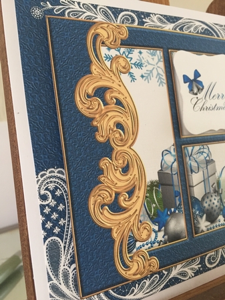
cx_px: 112
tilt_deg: -11.6
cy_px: 150
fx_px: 252
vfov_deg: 61.7
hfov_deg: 48.2
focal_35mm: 29
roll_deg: -0.6
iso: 125
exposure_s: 1/33
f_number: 2.2
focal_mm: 4.15
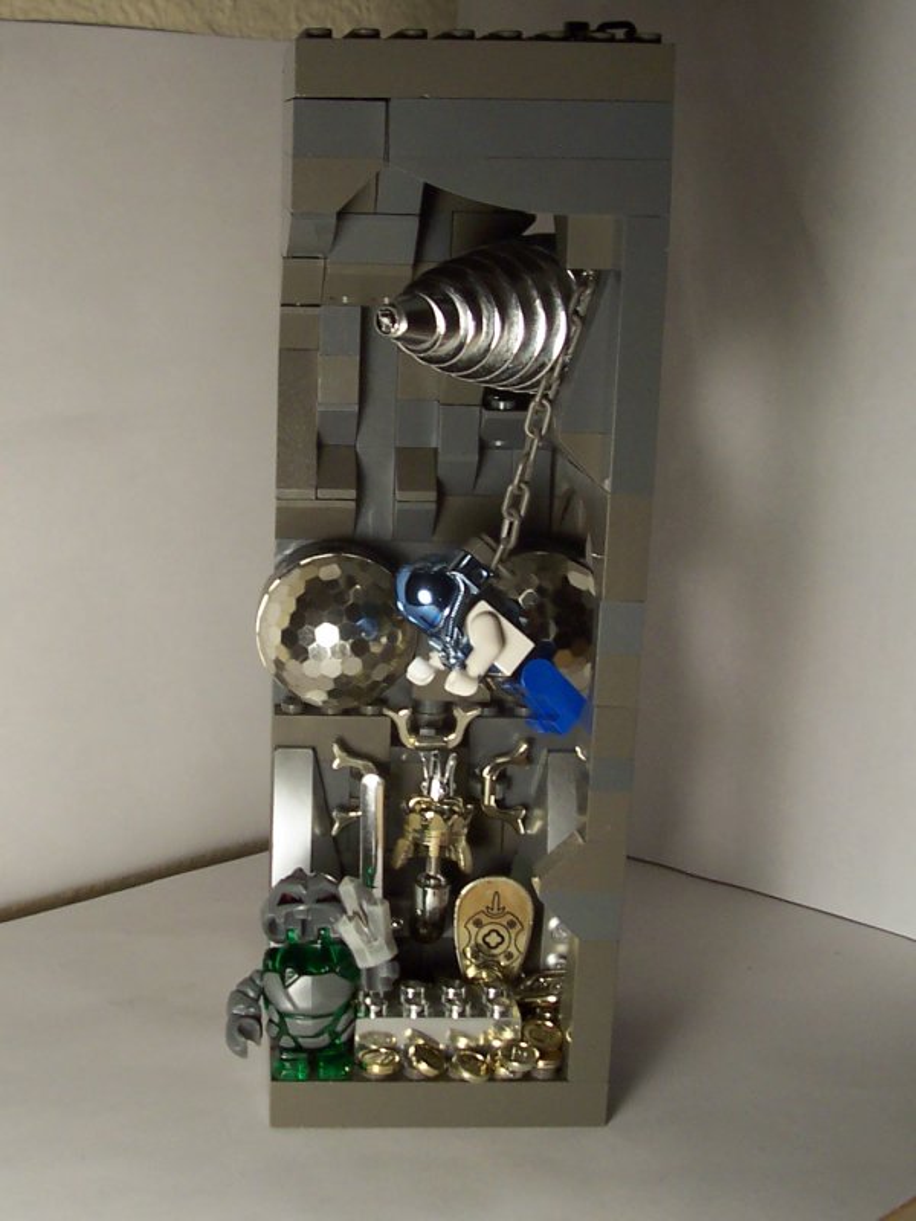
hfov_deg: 38.7
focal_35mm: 37
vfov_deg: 50.1
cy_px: 610
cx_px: 458
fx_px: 1305
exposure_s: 1/60
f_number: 2.8
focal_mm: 5.6
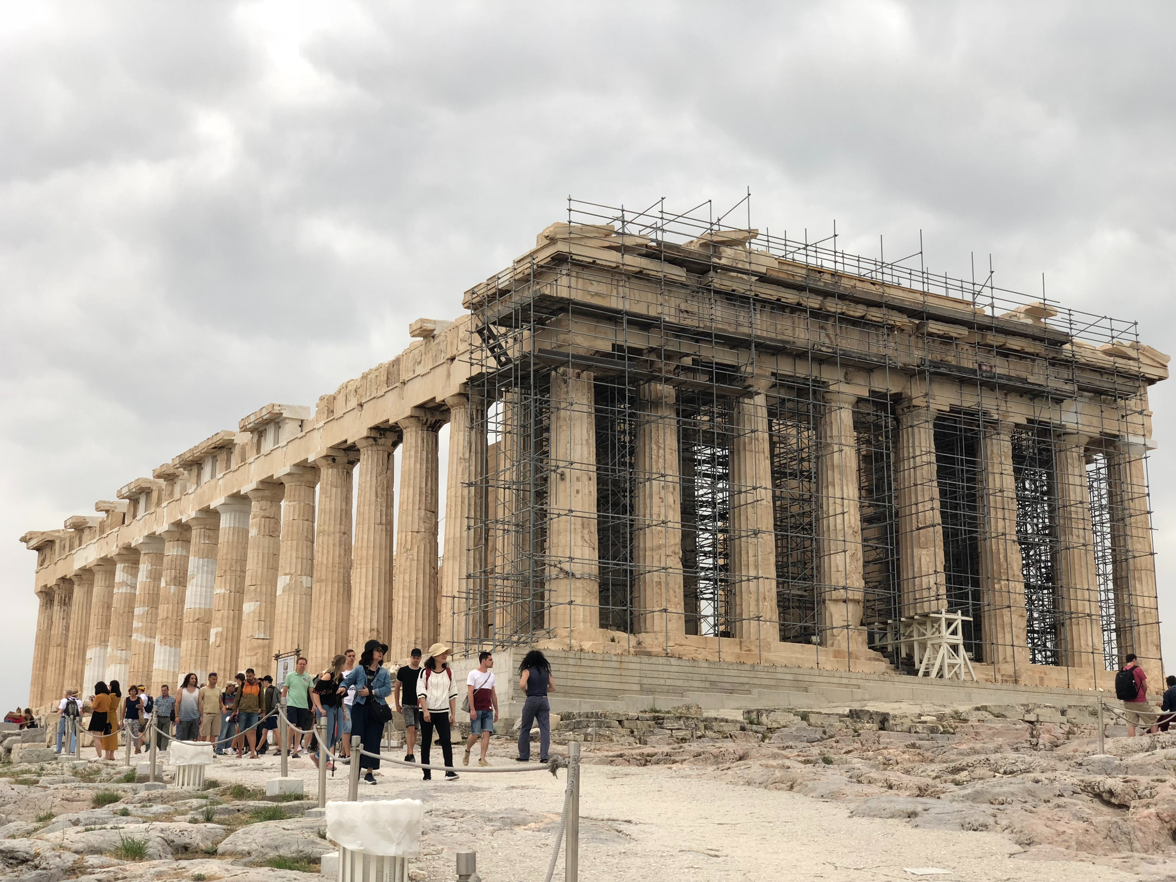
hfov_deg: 36.8
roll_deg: +1.0
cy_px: 441
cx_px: 588
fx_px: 1767
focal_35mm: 52
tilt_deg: +13.7
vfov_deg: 28.0
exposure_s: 1/60
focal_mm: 6
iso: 16
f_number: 2.4
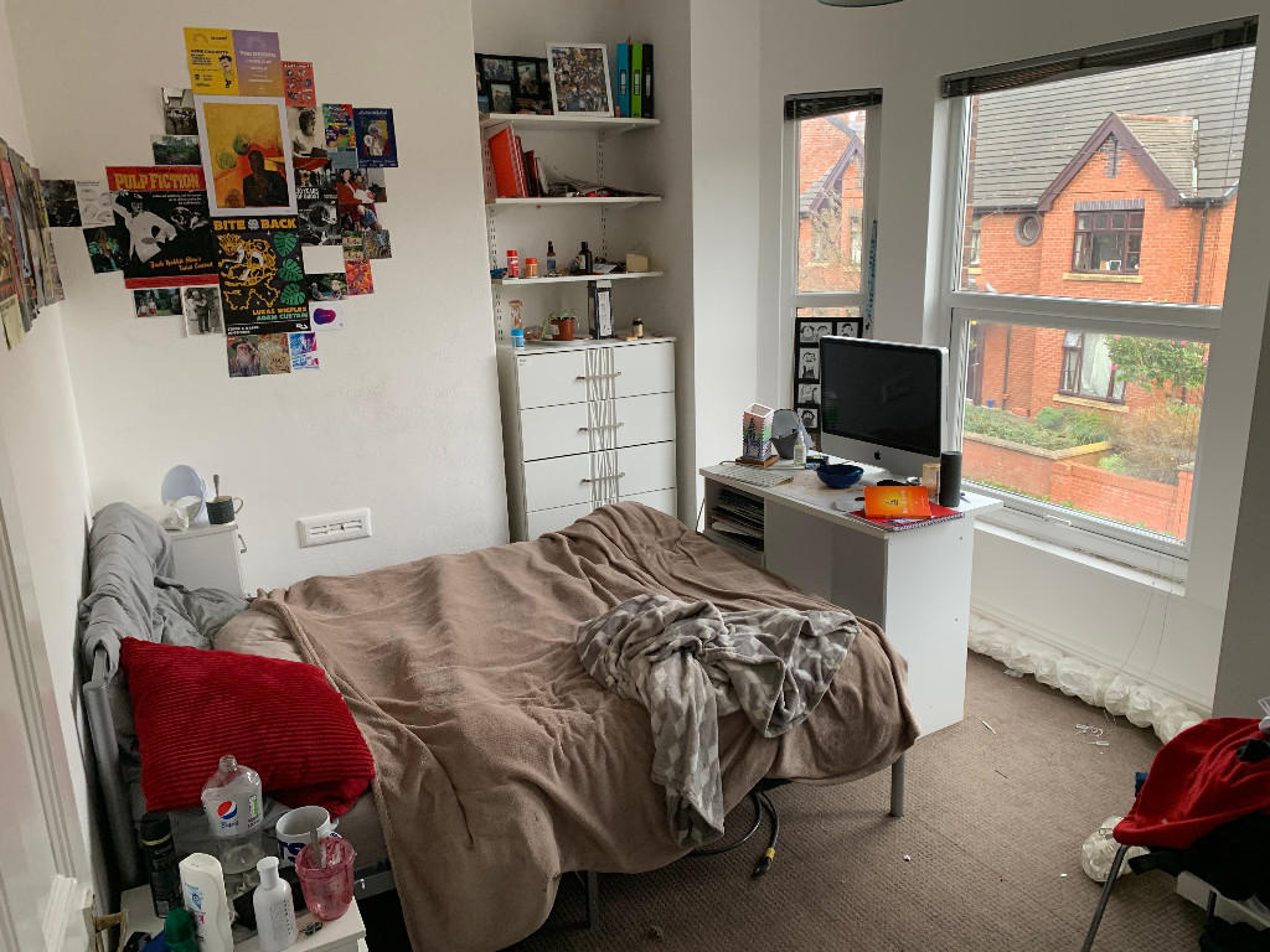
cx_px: 635
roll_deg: +1.1
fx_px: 954
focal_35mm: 26
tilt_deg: -12.1
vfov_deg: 53.1
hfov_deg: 67.3
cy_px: 476
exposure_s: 1/60
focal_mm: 4.25
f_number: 1.8
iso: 100
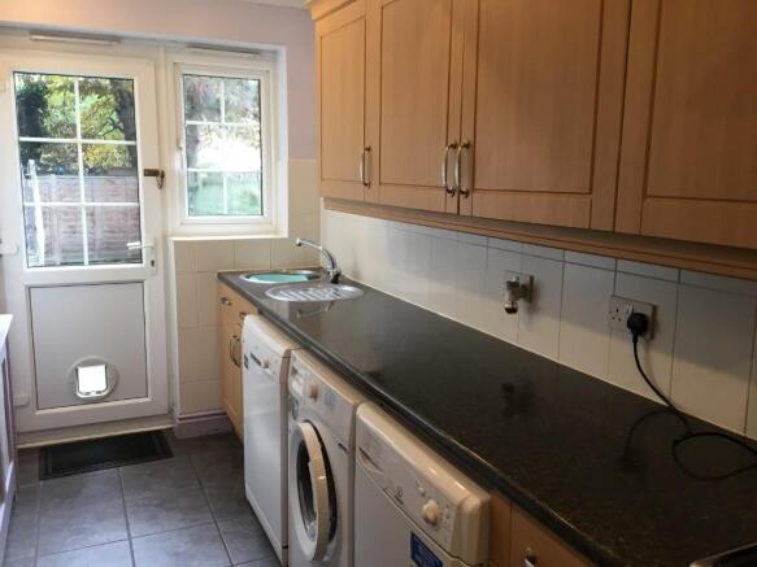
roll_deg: -1.7
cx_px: 378
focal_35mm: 31
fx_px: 678
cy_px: 284
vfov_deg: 45.4
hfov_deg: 58.4
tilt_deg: -9.9
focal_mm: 3.3
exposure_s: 1/33
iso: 64
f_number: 2.4
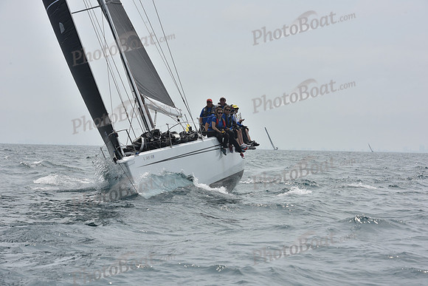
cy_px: 143
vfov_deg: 11.2
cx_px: 214
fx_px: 1451
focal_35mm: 122
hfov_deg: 16.8
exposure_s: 1/800
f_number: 13
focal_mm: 122
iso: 250
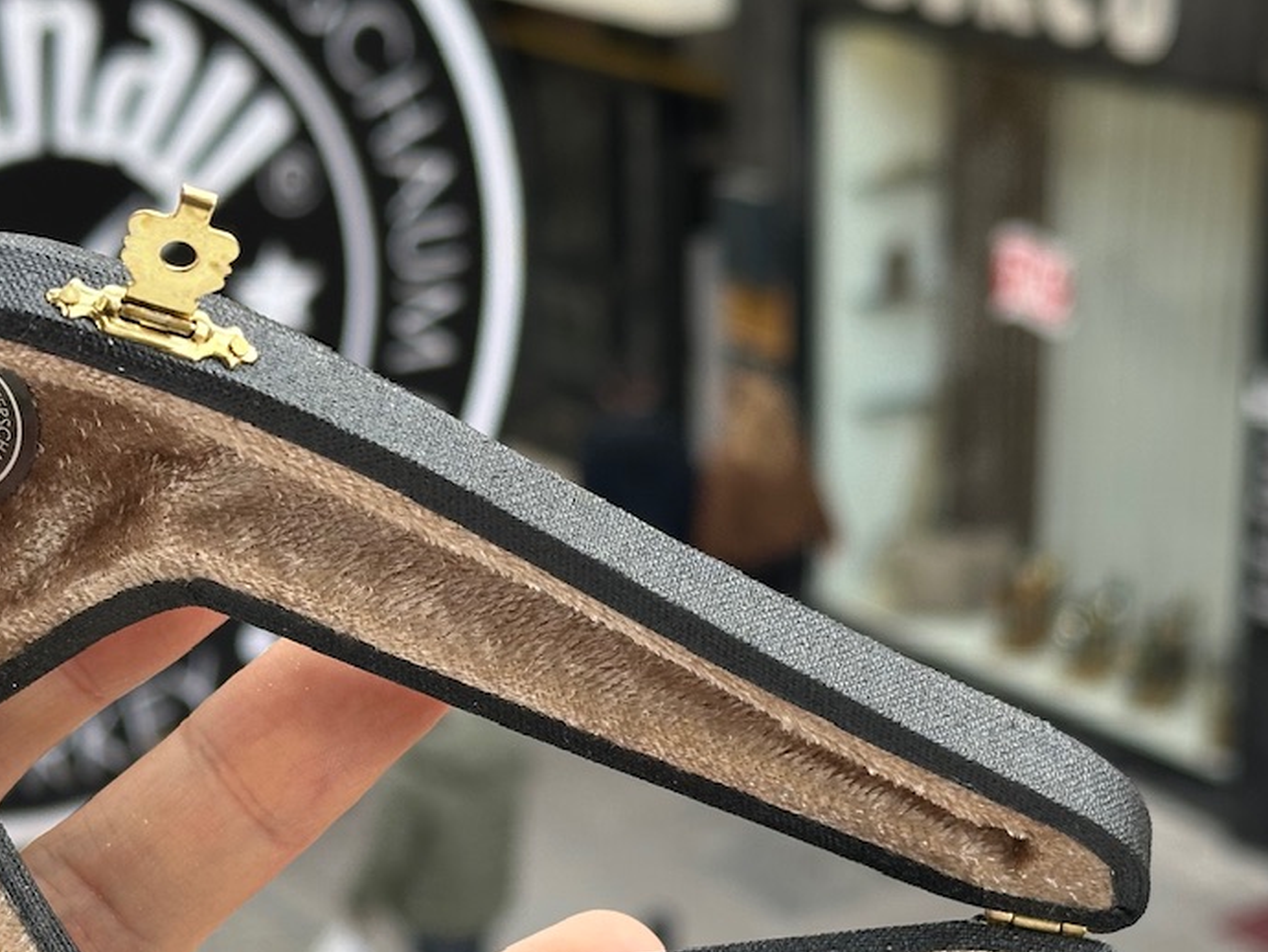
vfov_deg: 16.5
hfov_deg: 21.9
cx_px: 448
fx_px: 3261
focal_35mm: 89
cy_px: 717
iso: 64
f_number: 1.78
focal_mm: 6.86
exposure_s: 1/303
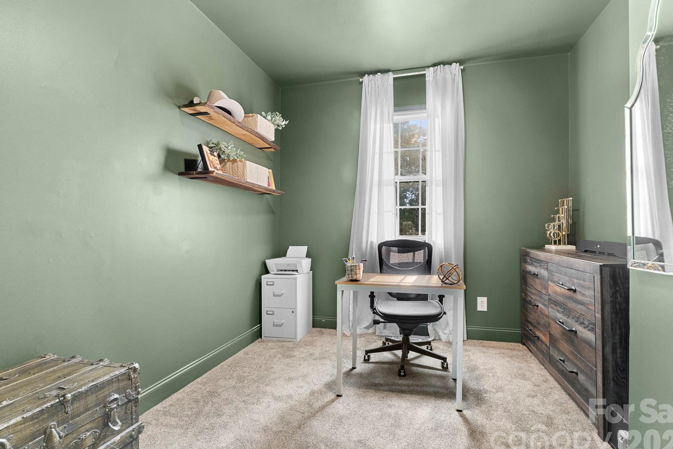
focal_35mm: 18
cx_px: 343
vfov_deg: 68.8
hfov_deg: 91.5
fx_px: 328
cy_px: 229
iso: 250
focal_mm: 11
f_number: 9
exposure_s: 4
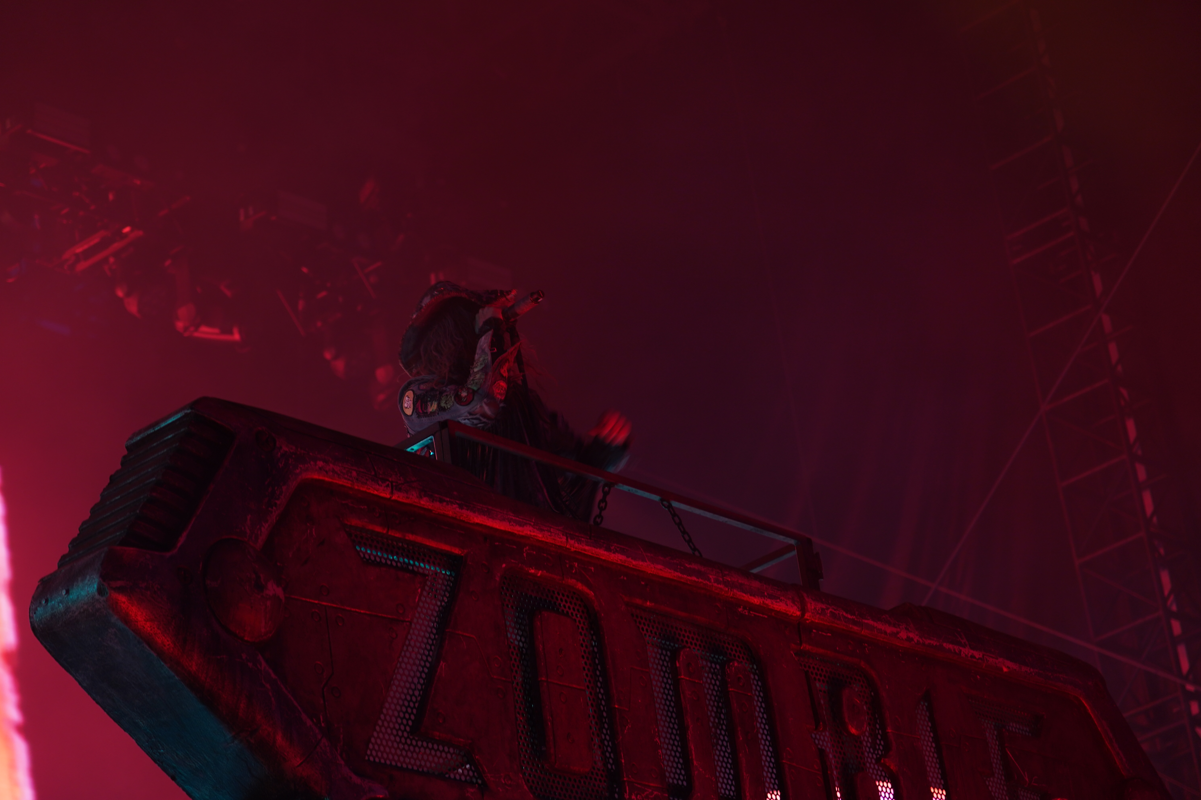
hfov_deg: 19.5
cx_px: 600
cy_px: 400
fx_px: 3503
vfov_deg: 13.0
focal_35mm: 105
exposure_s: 1/60
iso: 500
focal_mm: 105
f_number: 4
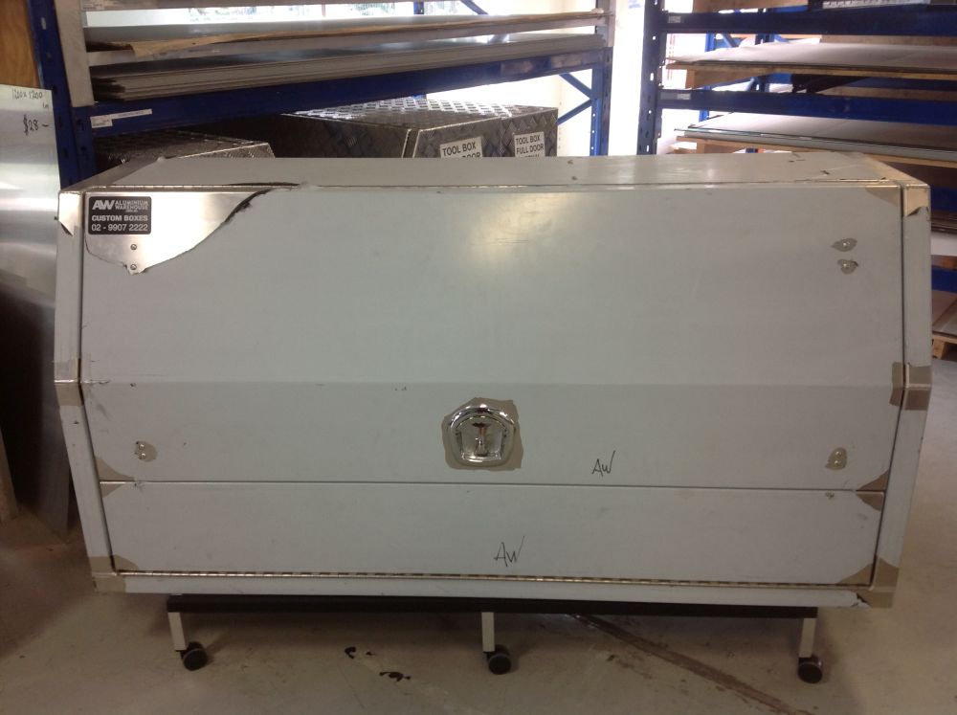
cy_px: 358
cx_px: 478
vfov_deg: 40.6
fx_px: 966
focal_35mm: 35
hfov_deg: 52.7
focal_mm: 4.28
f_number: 2.4
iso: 64
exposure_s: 1/17
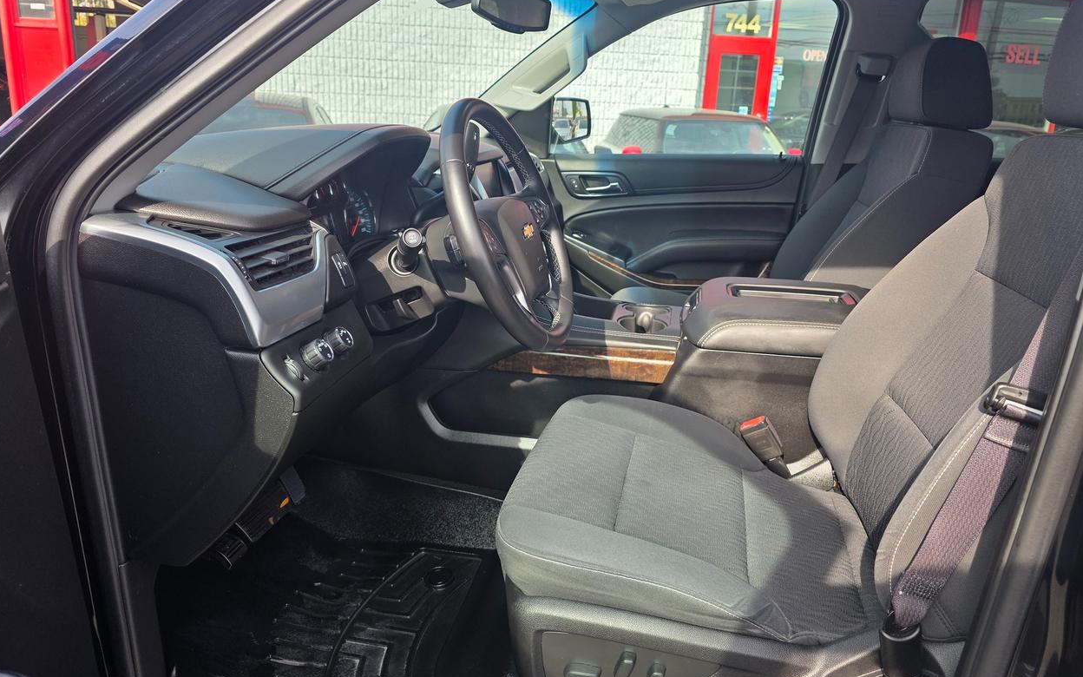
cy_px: 325
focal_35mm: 25
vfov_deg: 49.3
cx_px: 528
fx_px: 738
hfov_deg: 72.5
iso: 80
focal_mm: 6.3
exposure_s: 1/1441
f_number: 1.7
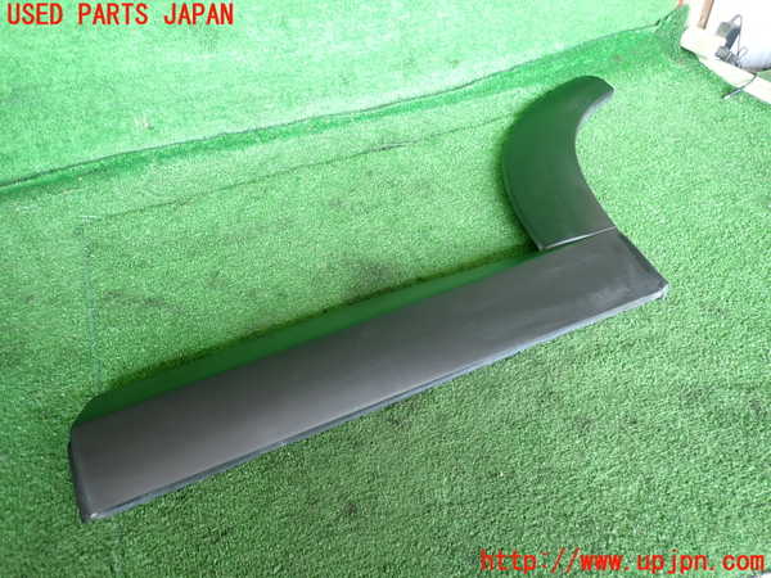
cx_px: 386
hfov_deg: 69.4
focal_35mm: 25
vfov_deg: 54.9
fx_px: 557
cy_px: 289
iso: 160
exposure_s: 1/60
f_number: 2
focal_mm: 4.5
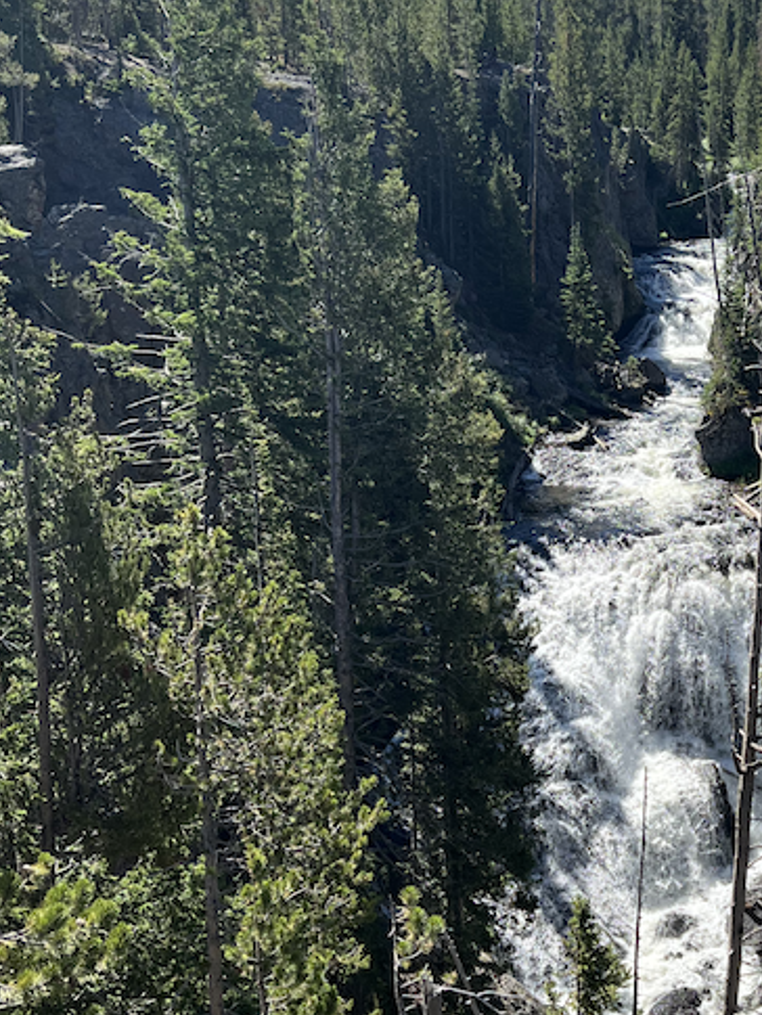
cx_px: 743
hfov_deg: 25.8
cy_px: 592
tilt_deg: -16.7
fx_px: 1584
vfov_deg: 35.4
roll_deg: +0.5
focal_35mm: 54
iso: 50
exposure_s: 1/2632
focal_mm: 5.7
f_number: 1.5
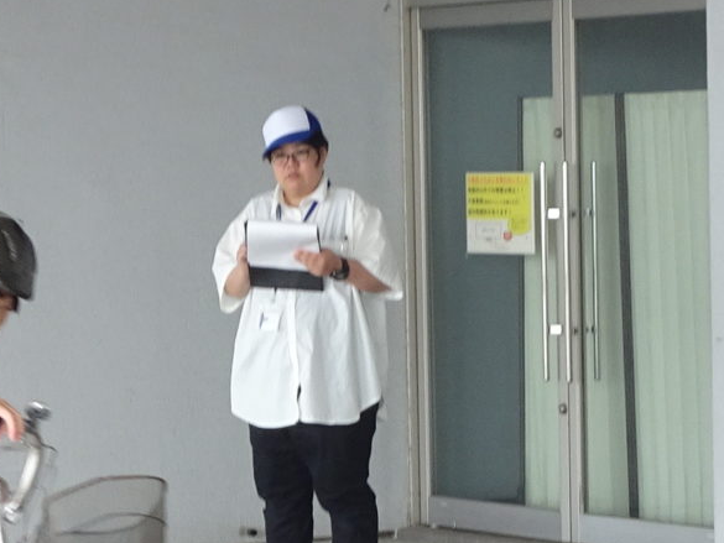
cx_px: 298
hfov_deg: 12.2
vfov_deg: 9.1
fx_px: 3389
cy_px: 438
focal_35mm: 162
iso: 80
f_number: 4
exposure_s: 1/50
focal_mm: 6.37
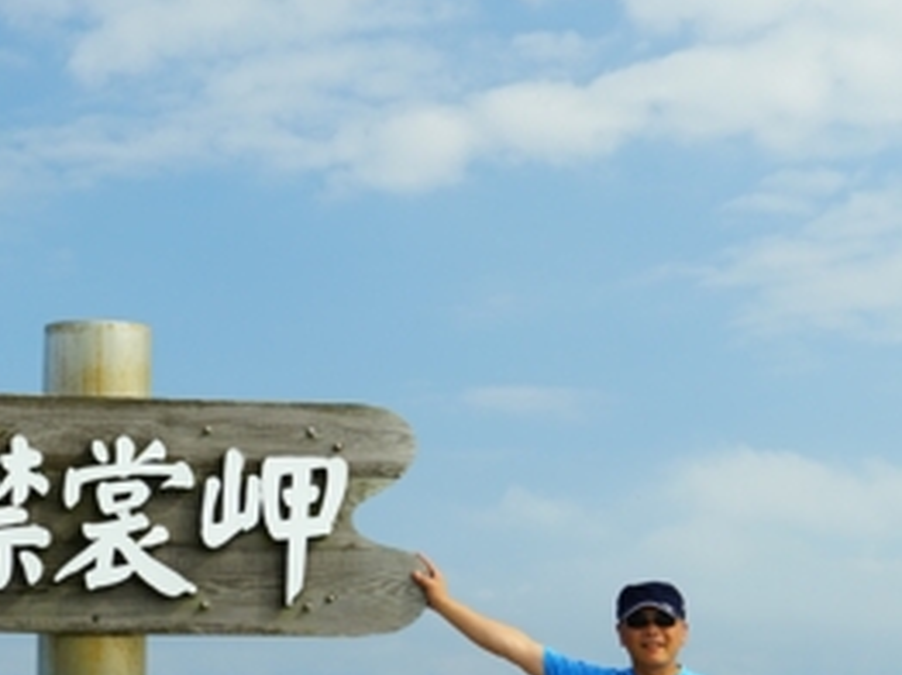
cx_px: 289
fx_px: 2447
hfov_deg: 20.8
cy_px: 444
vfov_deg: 15.7
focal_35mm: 94
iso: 100
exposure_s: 1/100
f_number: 8
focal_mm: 32
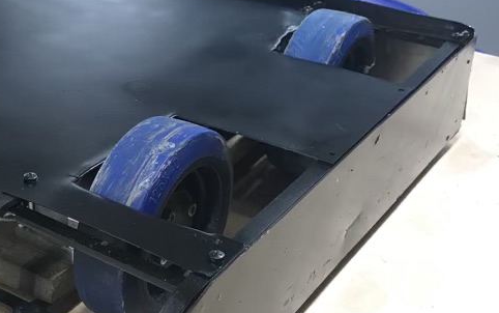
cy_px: 239
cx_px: 69
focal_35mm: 63
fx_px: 857
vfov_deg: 20.5
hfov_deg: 31.2
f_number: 1.8
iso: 32
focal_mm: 3.99
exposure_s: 1/25
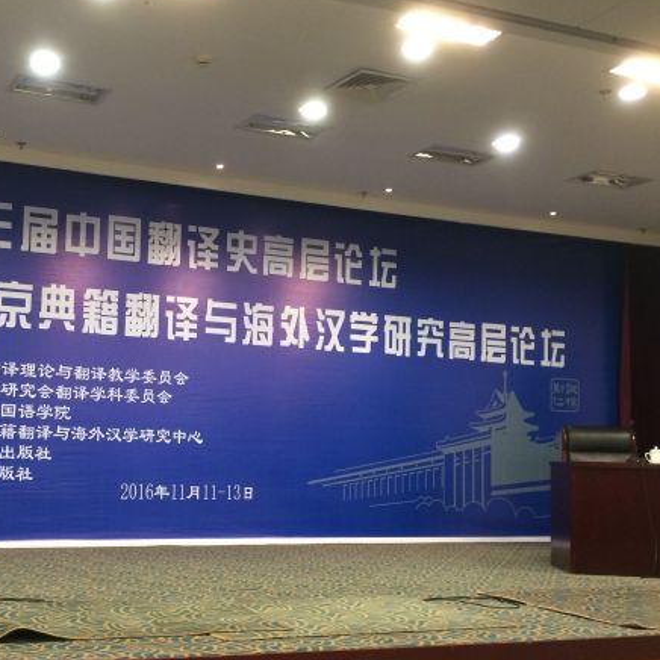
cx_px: 200
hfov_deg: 35.6
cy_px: 388
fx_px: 1014
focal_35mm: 47
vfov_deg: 36.0
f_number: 2.2
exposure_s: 1/33
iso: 250
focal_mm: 4.15
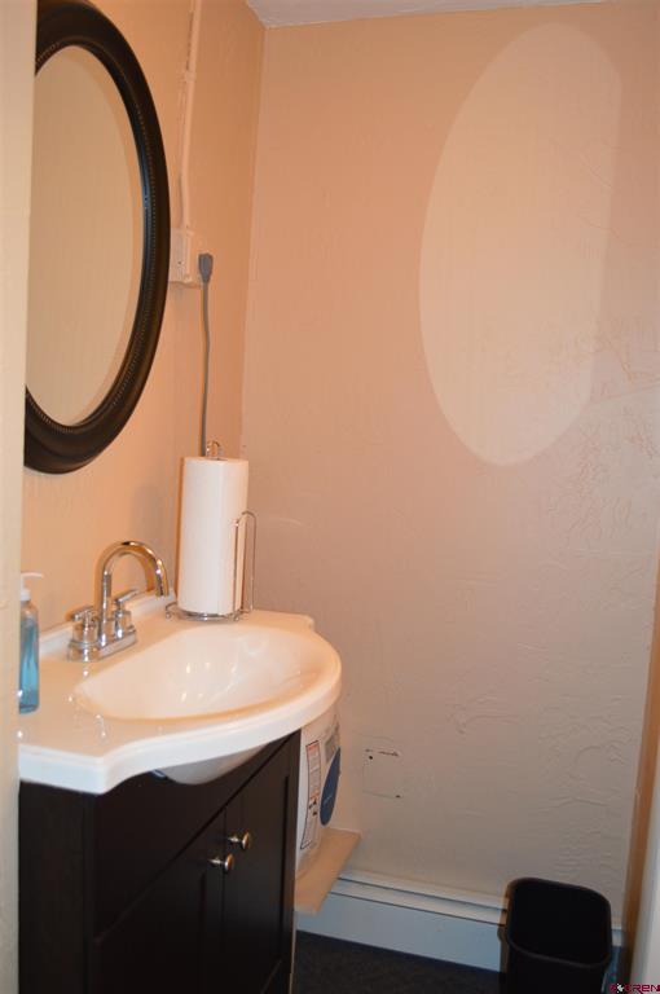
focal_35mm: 30
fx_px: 827
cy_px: 497
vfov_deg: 62.0
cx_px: 330
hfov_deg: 43.5
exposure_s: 1/60
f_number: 3.8
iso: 800
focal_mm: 20
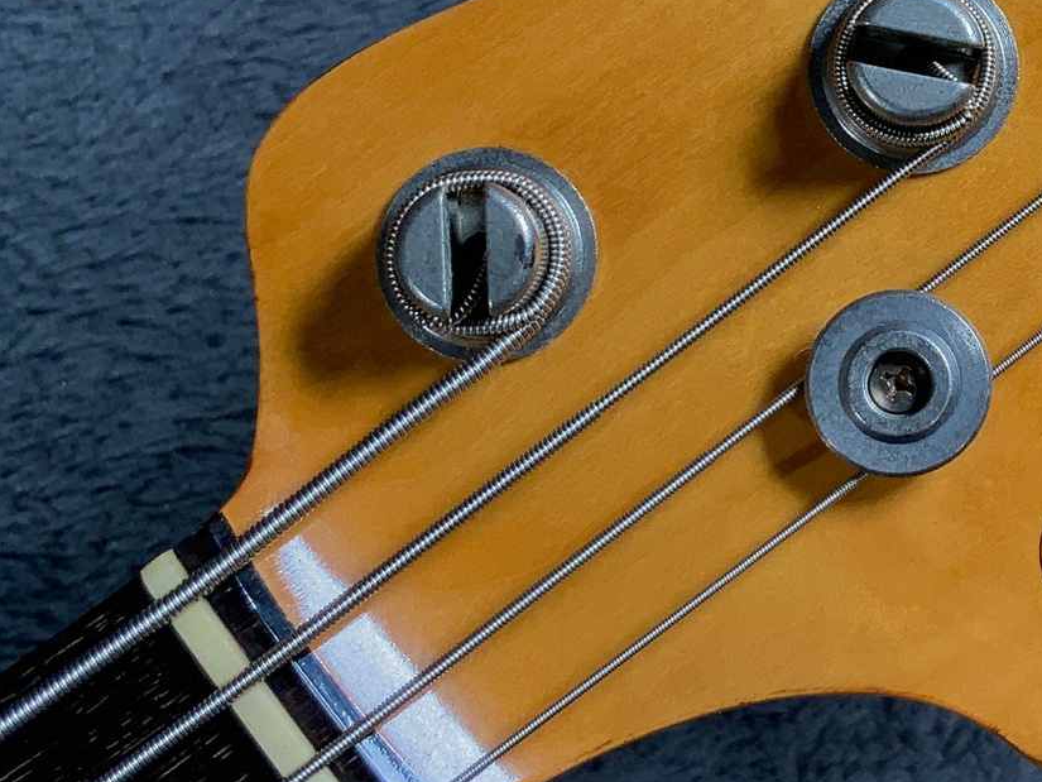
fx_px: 2710
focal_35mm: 90
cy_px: 107
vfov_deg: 16.2
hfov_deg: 20.8
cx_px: 1109
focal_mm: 3
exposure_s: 1/156
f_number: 1.8
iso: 16
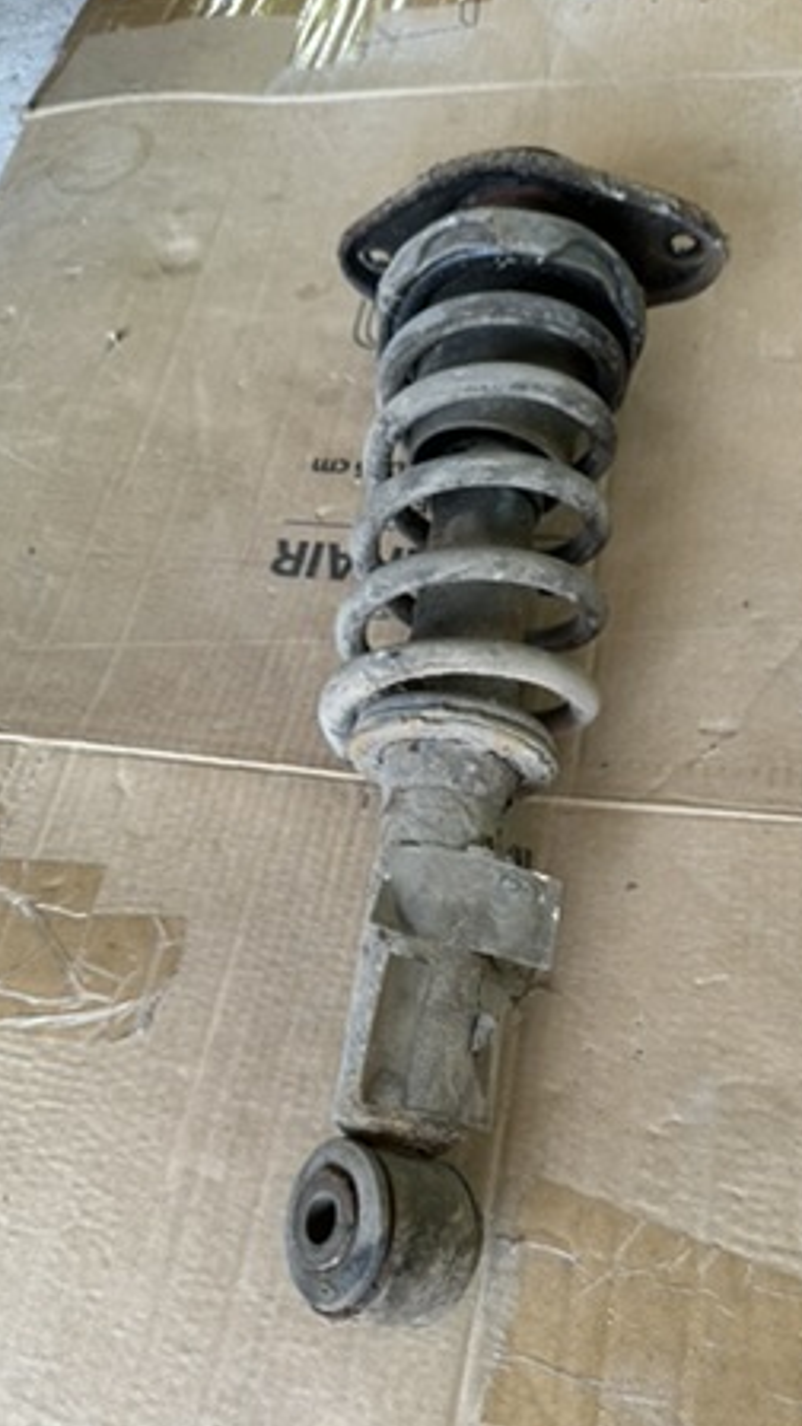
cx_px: 455
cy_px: 716
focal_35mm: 28
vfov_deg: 67.9
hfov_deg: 41.4
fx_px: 1059
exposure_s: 1/121
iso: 100
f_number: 1.78
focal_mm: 6.86
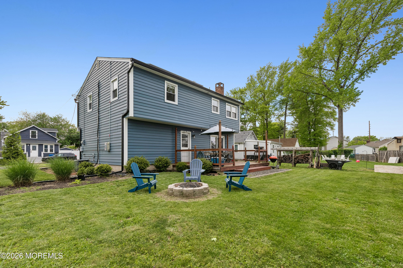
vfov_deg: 77.3
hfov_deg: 100.4
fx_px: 168
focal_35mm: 15
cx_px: 202
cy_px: 134
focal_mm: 15
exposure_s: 1/800
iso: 500
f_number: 7.1
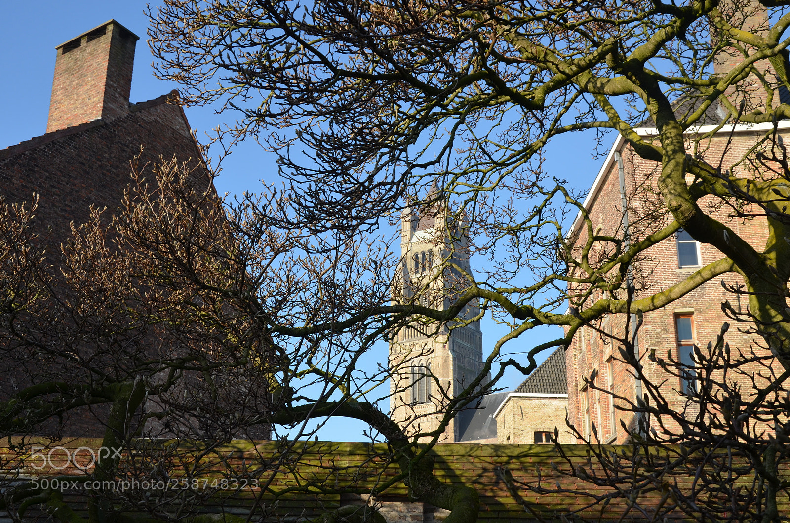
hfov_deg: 43.7
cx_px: 395
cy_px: 262
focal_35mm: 45
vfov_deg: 29.7
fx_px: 985
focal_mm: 30
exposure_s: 1/250
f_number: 8
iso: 200
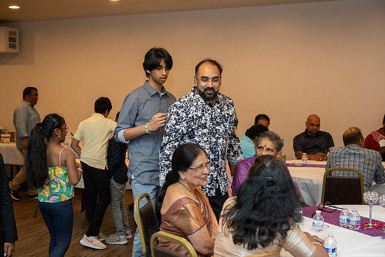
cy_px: 128
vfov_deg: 28.3
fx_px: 509
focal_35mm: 48
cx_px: 192
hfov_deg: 41.5
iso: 1000
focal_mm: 47
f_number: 3.5
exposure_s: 1/160
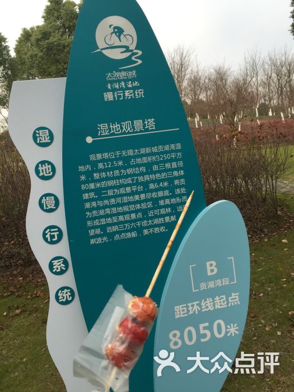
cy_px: 196
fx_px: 328
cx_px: 147
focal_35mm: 29
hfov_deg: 48.2
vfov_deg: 61.7
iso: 32
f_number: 2.2
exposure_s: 1/321
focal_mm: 4.15
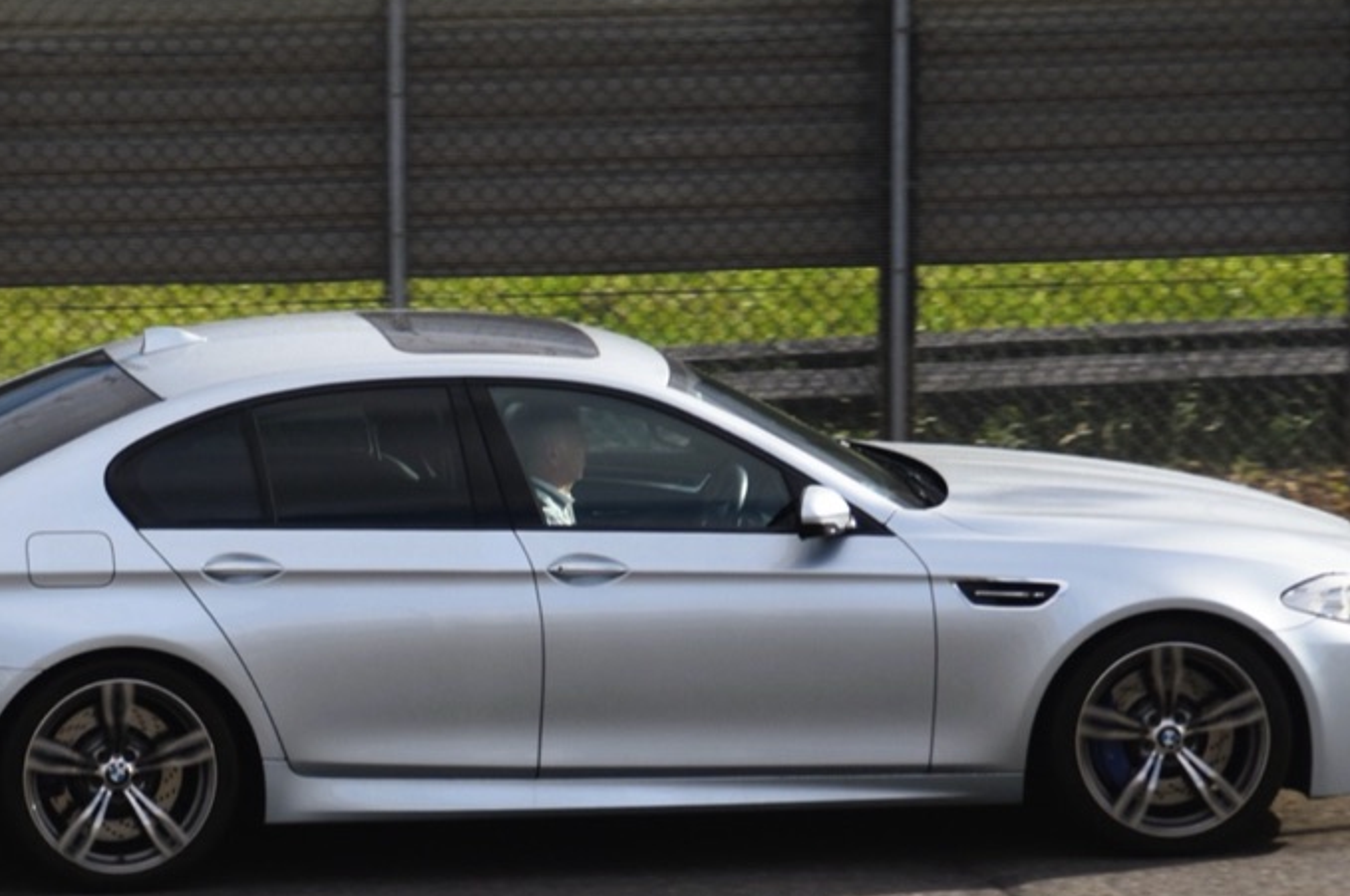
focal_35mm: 526
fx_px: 19701
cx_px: 453
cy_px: 657
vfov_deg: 2.6
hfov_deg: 3.9
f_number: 5.6
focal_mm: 170
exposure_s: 1/500
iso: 280
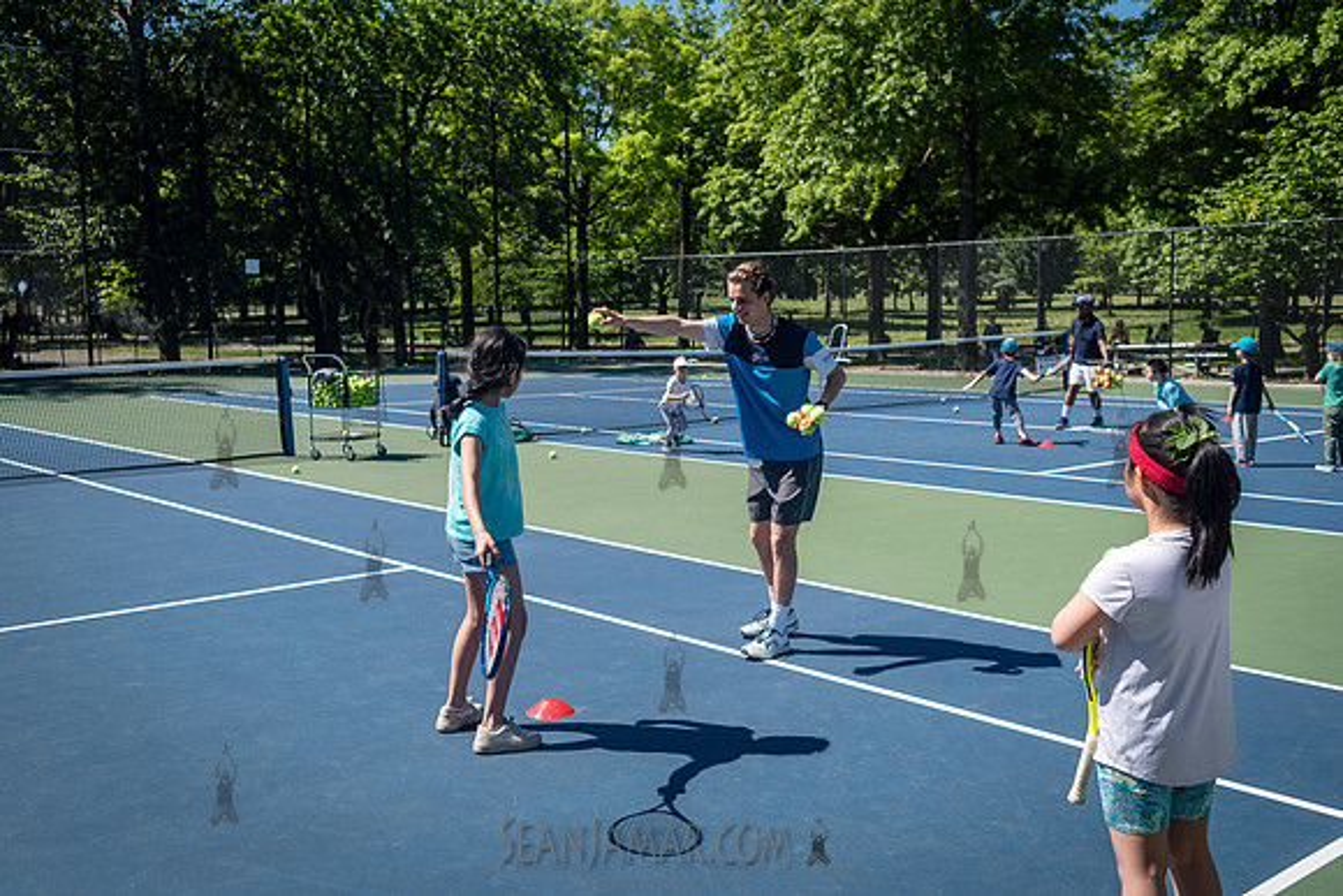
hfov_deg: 53.4
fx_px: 1334
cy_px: 448
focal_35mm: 36
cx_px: 672
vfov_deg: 37.1
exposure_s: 1/2000
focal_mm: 35
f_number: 4
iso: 200
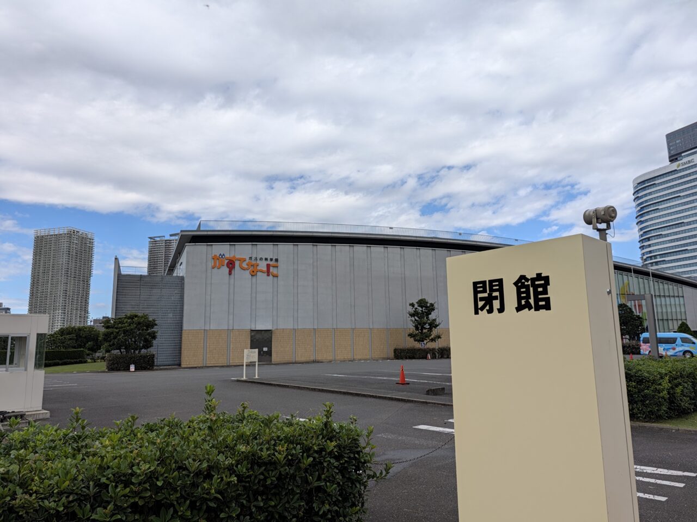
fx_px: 463
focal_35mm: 23
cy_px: 261
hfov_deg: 73.9
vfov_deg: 58.9
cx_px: 348
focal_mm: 5.28
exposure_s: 1/923
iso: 16
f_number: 1.7
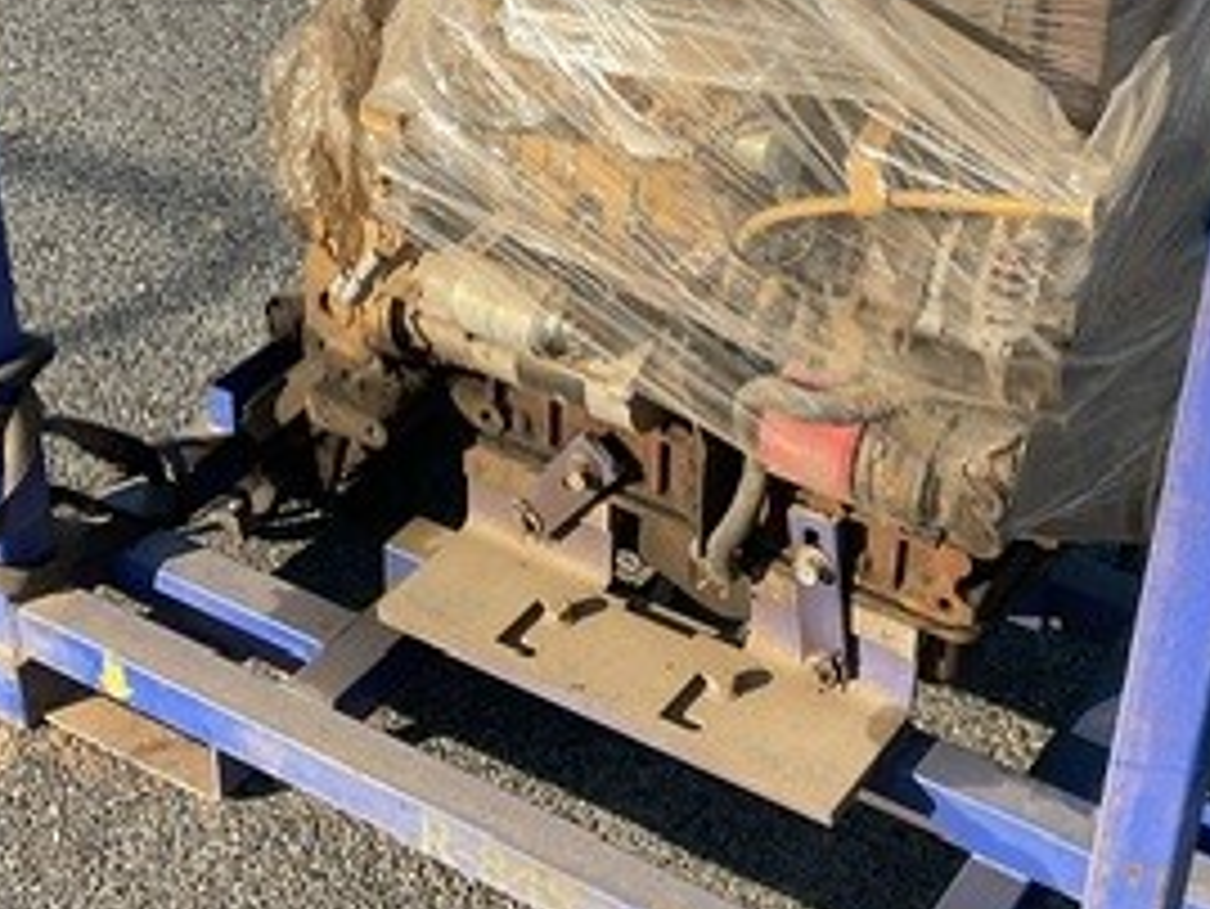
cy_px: 288
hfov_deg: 28.1
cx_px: 661
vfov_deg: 21.2
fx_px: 2413
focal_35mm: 69
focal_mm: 3
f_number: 1.8
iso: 16
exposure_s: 1/929
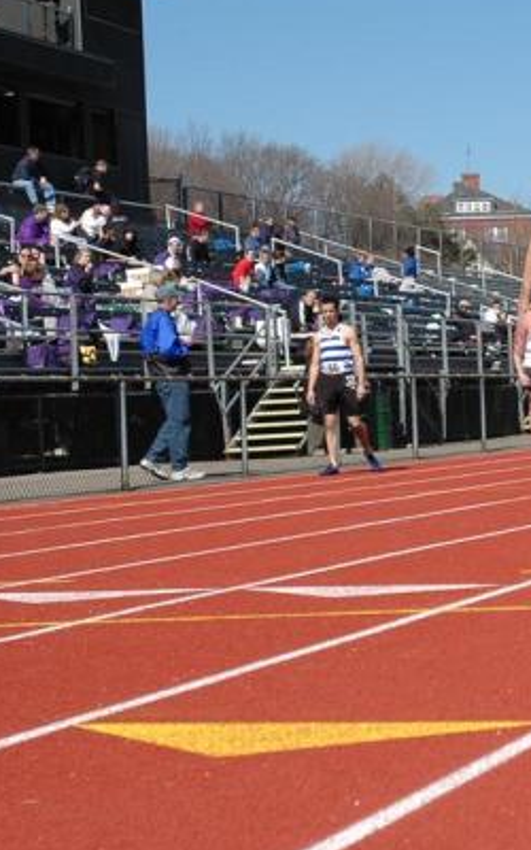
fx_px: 2244
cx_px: 757
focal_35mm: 97
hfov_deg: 12.9
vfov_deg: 21.4
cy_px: 348
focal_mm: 35
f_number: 5.6
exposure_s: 1/2000
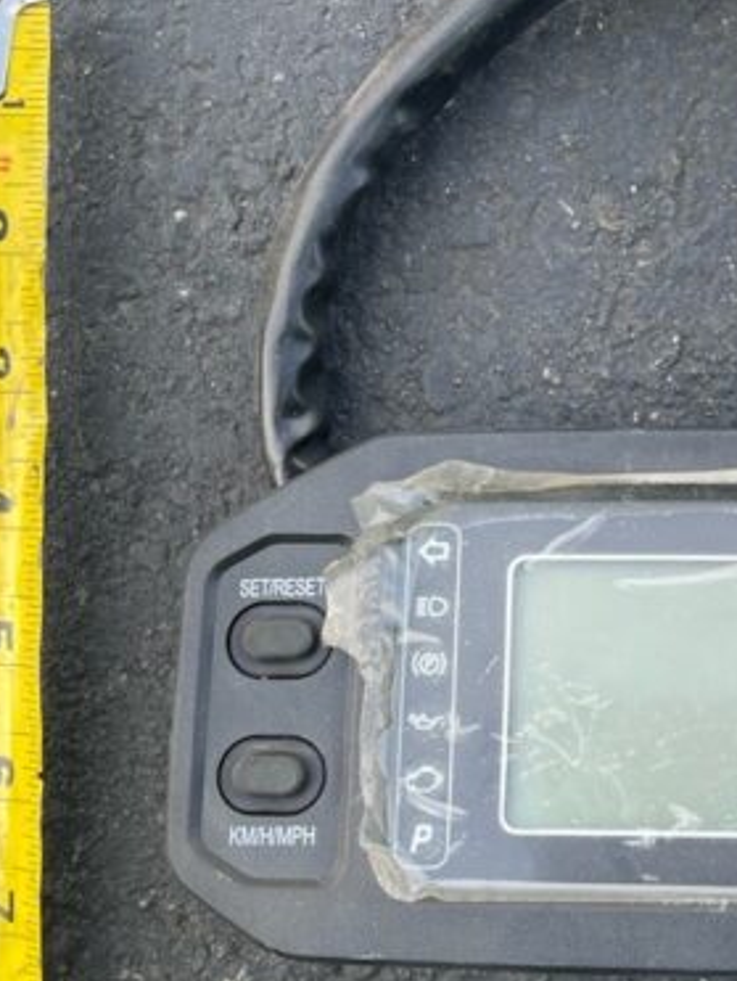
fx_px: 1587
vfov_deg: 34.3
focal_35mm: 56
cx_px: 666
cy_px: 457
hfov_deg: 25.3
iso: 32
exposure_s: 1/379
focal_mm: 5.1
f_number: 1.6
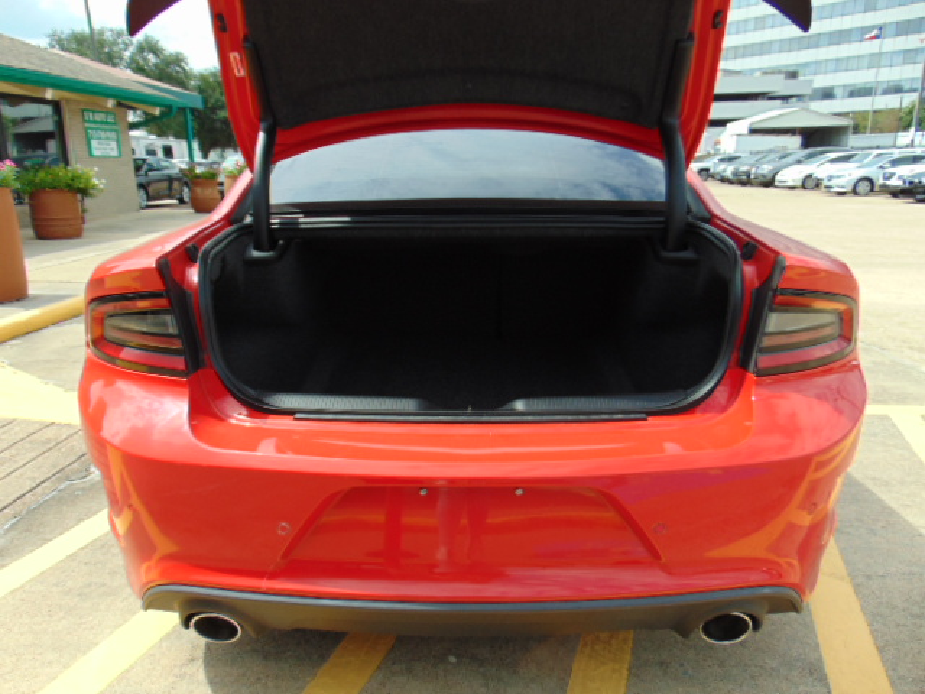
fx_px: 668
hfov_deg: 69.4
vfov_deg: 54.9
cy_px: 347
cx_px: 462
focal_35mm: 25
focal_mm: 4.5
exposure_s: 1/800
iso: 80
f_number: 3
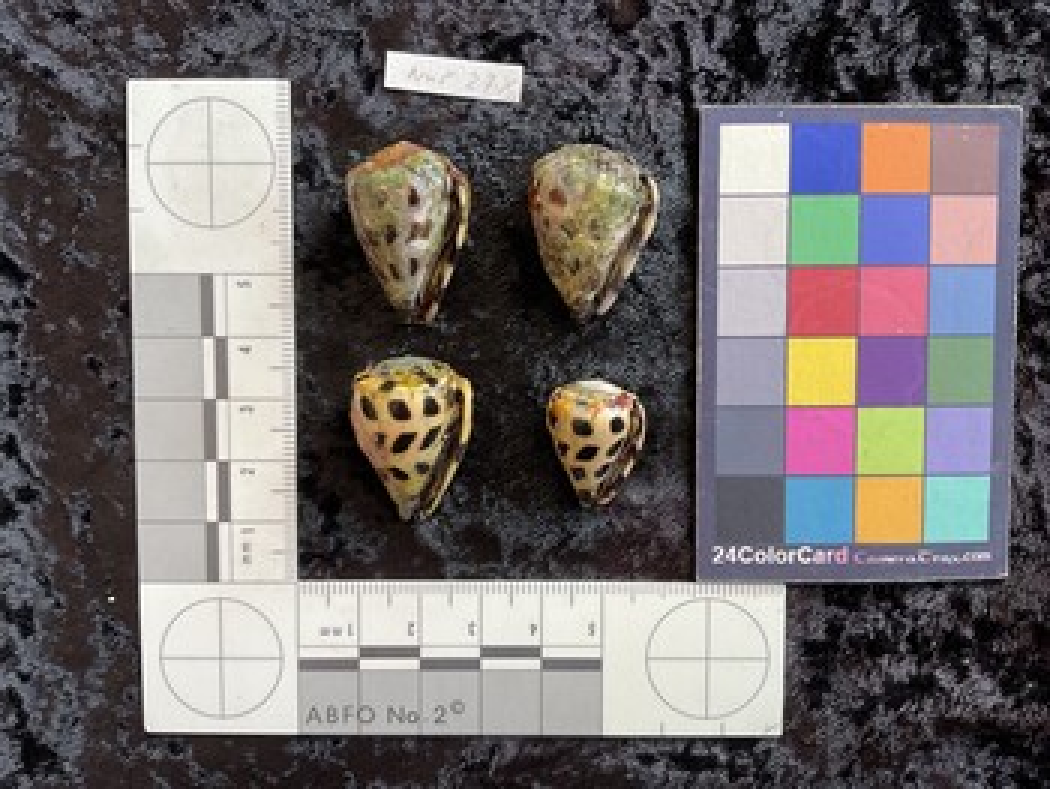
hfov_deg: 61.6
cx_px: 525
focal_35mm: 29
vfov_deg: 48.3
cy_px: 394
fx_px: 880
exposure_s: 1/120
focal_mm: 3
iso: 50
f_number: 1.8
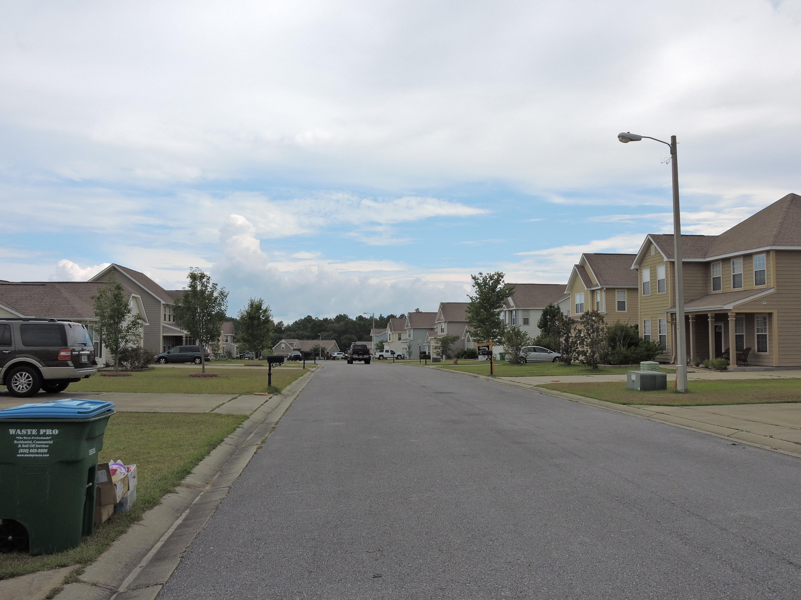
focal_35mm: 30
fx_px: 694
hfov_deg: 60.0
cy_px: 300
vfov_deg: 46.8
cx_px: 400
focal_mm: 5.4
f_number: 3.5
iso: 100
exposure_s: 1/640
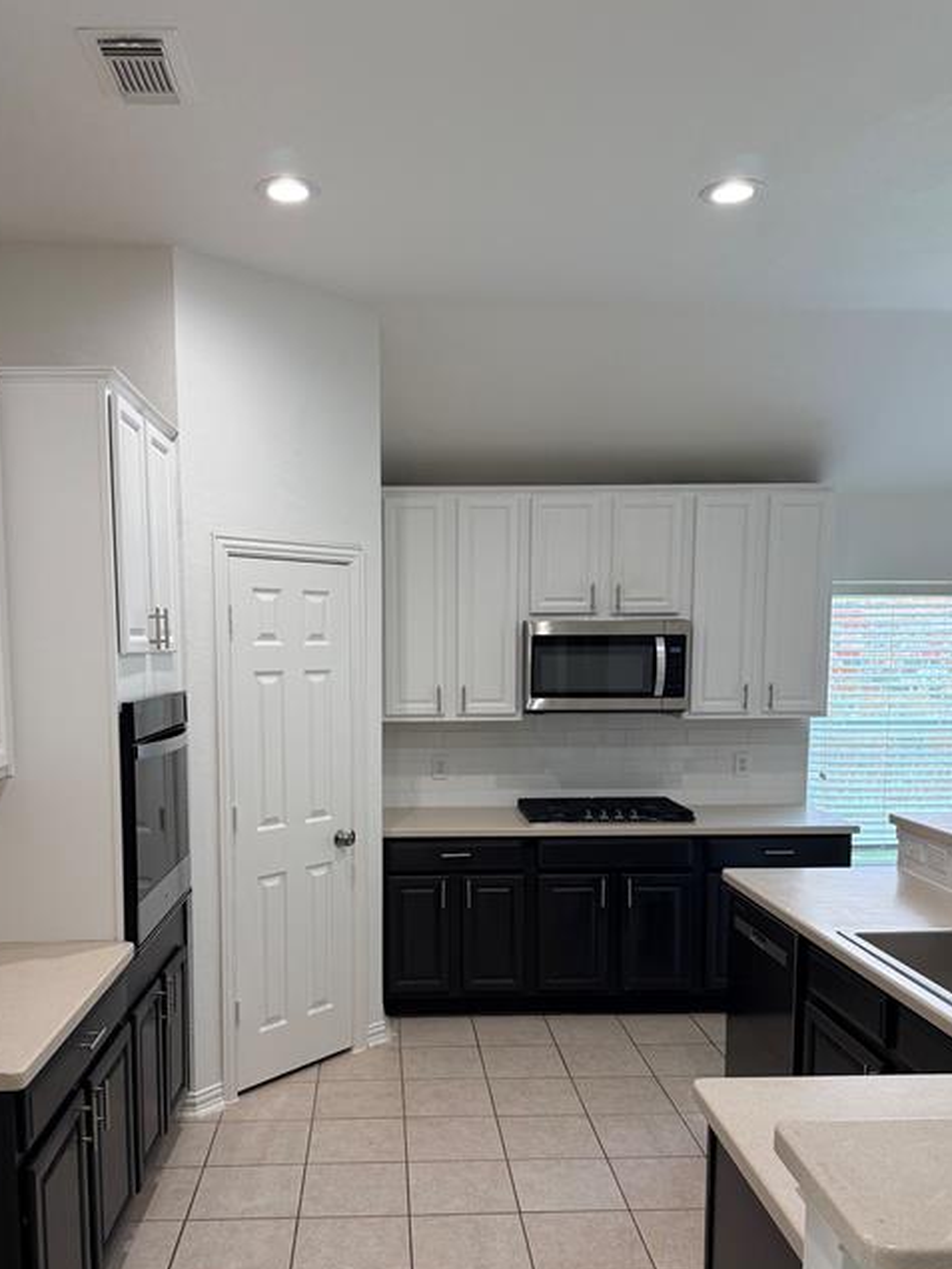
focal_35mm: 29
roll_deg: +0.3
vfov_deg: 61.2
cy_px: 748
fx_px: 1063
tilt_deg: -5.6
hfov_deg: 48.1
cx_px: 417
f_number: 1.78
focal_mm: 6.76
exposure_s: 1/127
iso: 160
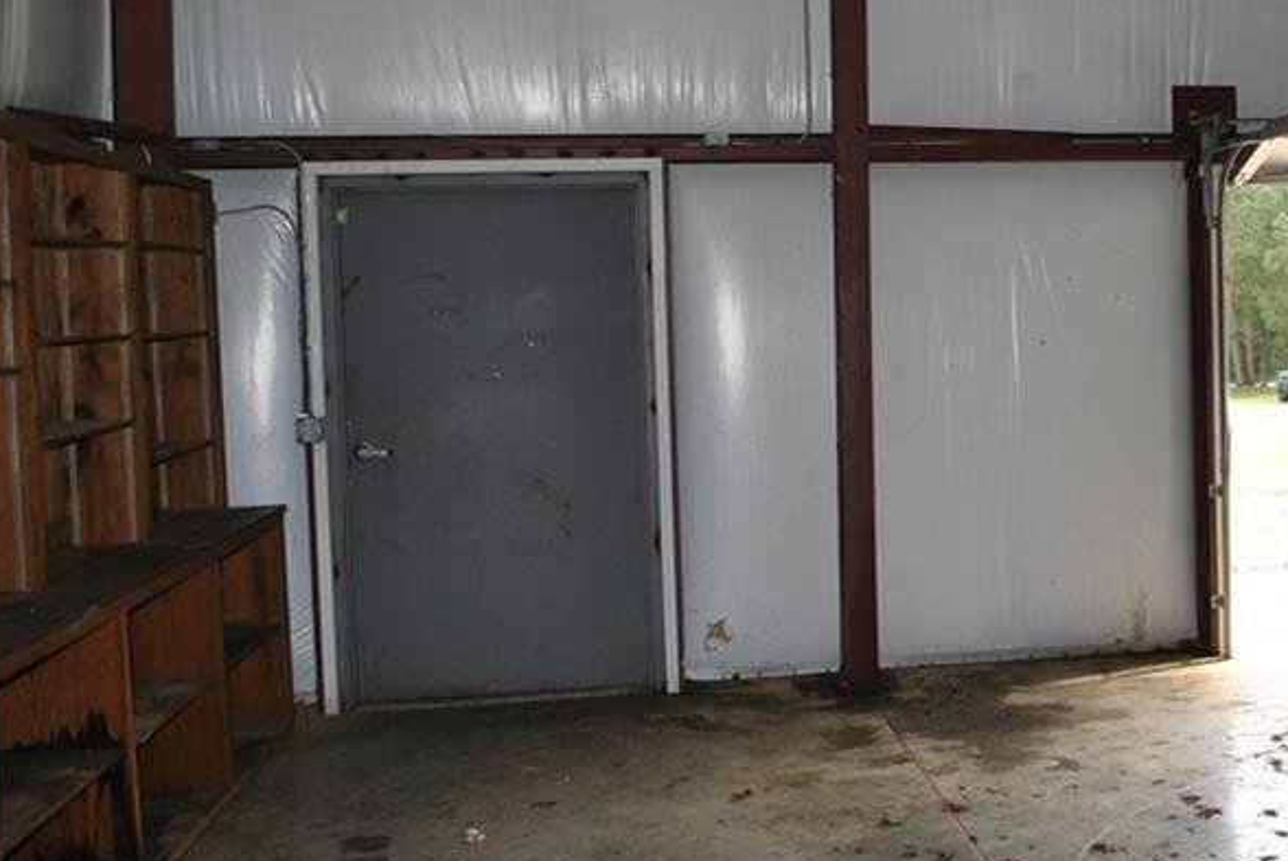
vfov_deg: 28.7
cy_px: 394
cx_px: 994
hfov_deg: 40.5
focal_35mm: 47
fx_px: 1683
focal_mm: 18
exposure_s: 1/125
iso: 110
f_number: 3.5
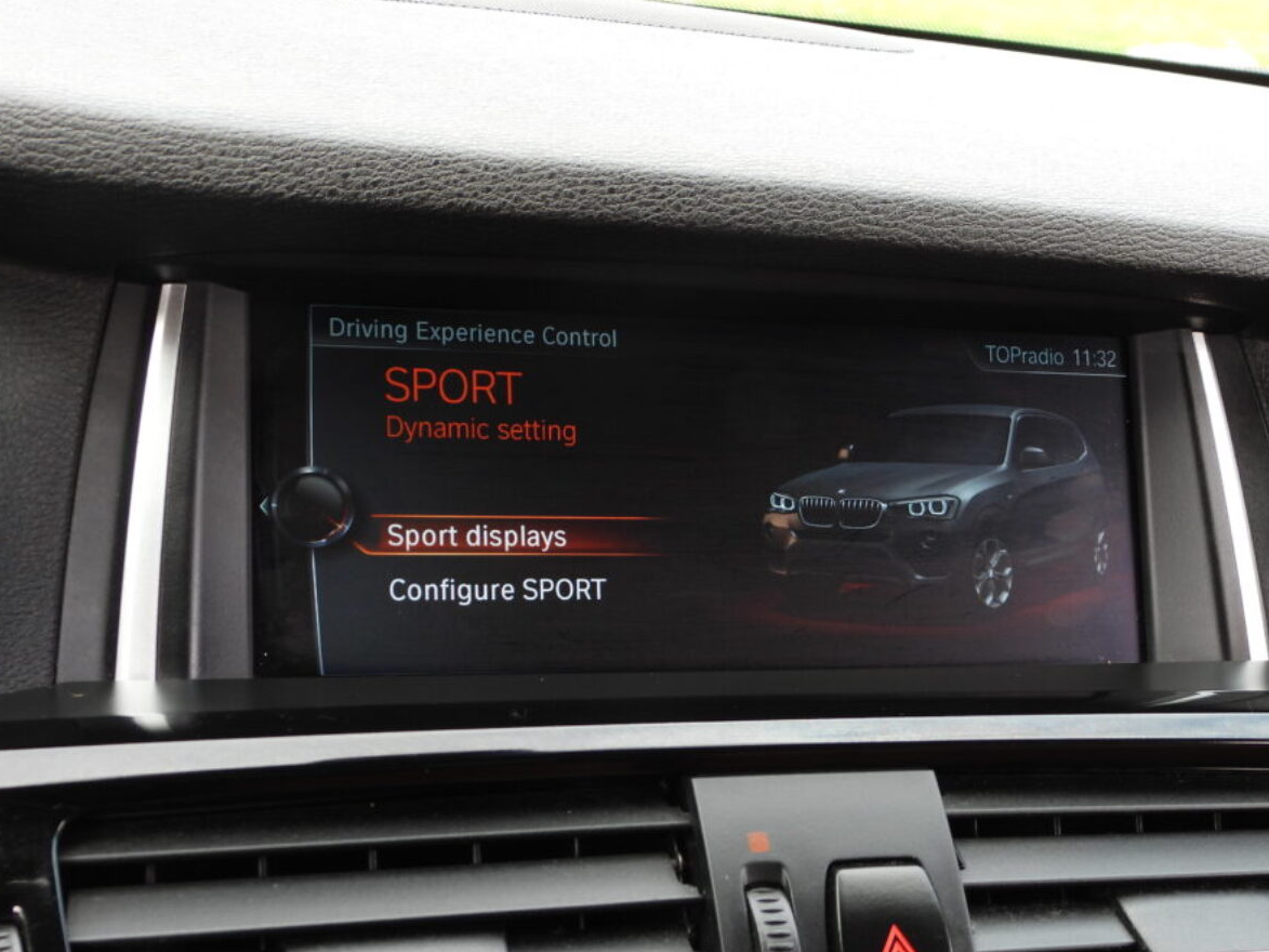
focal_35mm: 56
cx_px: 731
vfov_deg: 26.1
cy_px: 539
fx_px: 2053
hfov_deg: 34.3
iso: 100
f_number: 3.2
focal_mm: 7.4
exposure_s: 1/80
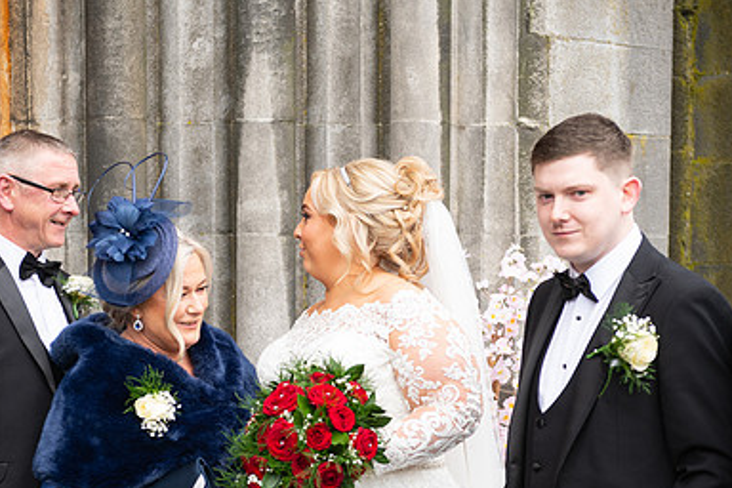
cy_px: 367
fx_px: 1688
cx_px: 387
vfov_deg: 16.4
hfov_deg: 24.5
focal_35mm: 83
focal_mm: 55
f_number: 3.5
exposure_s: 1/160
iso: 125
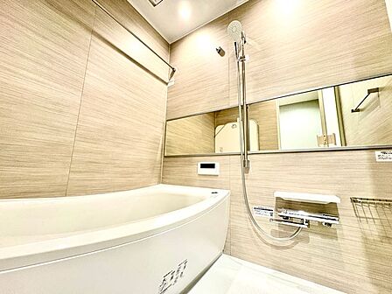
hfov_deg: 102.1
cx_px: 196
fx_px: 159
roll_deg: -1.1
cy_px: 147
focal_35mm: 14
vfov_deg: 85.7
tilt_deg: +9.9
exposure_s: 1/50
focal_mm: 2.22
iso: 500
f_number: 2.2
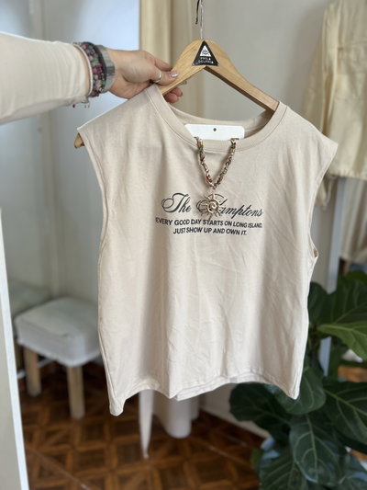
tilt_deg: -14.0
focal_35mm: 26
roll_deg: -2.2
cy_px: 245
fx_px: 367
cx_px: 184
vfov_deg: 67.3
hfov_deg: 53.1
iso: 64
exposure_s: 1/121
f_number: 1.5
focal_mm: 5.7
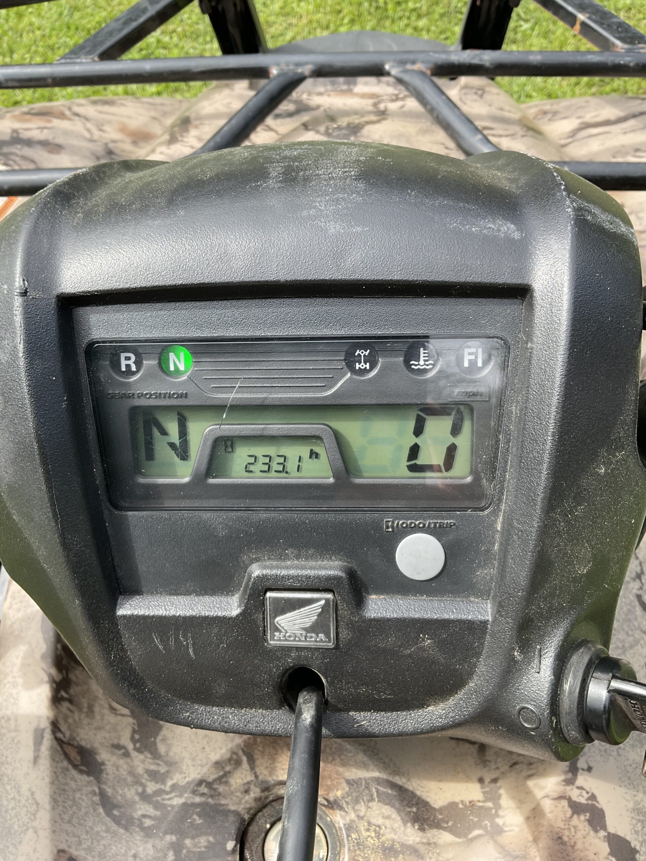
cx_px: 323
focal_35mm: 29
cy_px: 430
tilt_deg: -56.0
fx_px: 722
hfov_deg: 48.2
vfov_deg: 61.7
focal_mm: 3
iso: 16
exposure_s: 1/428
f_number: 1.8
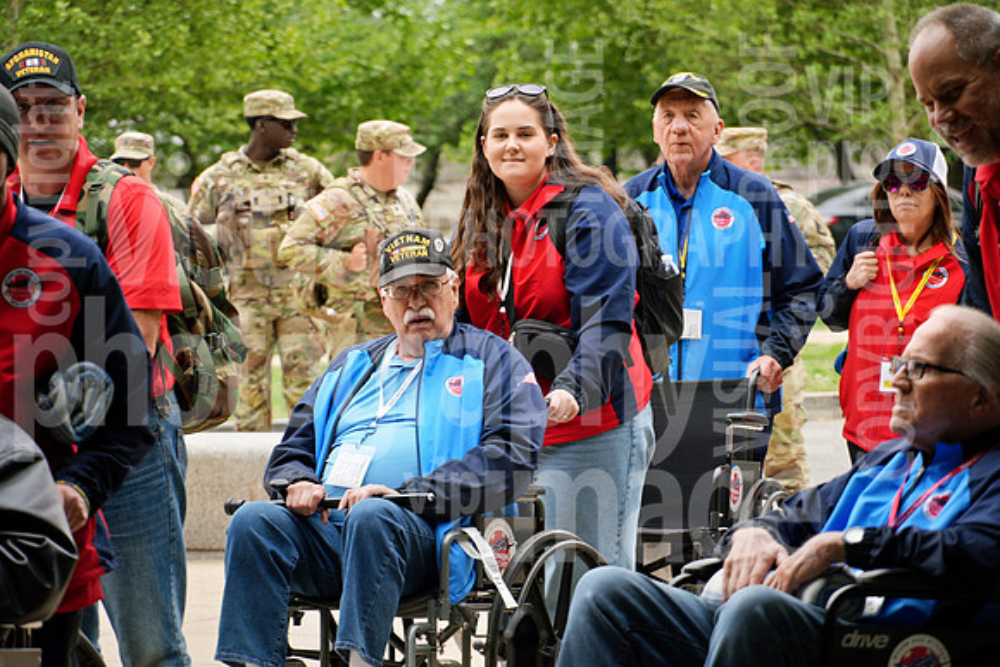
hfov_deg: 10.2
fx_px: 5626
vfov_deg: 6.8
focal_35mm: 202
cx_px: 500
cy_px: 334
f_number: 6.3
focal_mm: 135
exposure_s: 1/125
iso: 100
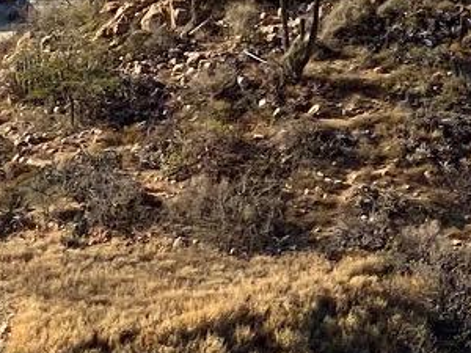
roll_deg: -0.8
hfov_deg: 5.3
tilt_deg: -7.2
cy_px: -60
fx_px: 4762
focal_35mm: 350
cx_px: 1515
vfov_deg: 4.2
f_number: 2
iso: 20
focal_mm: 6
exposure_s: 1/1546
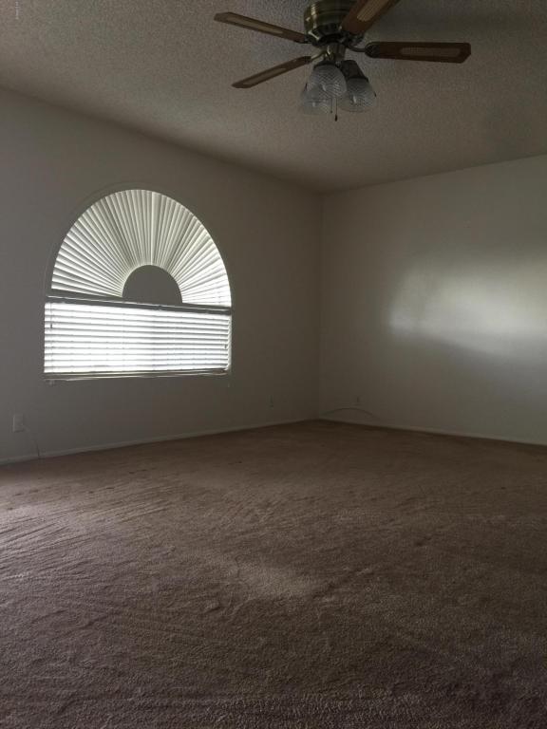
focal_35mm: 29
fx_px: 611
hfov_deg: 48.2
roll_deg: -1.3
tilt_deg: -0.4
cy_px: 364
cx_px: 274
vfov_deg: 61.7
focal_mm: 4.15
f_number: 2.2
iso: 32
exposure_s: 1/15
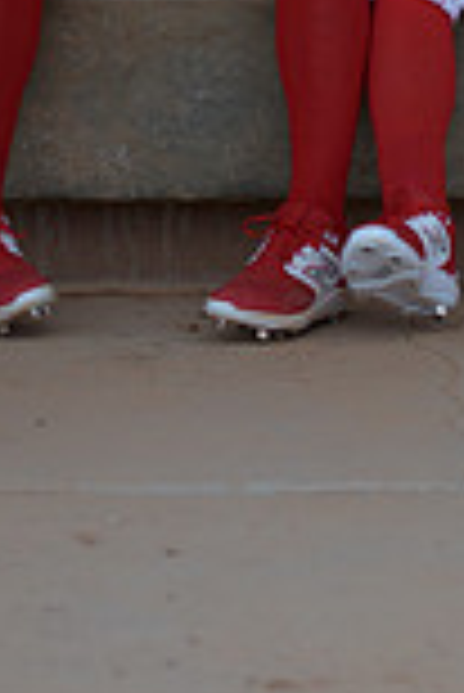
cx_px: 410
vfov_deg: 9.9
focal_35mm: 204
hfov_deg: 6.7
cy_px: -140
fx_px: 3935
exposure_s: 1/500
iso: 100
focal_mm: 70
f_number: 2.8
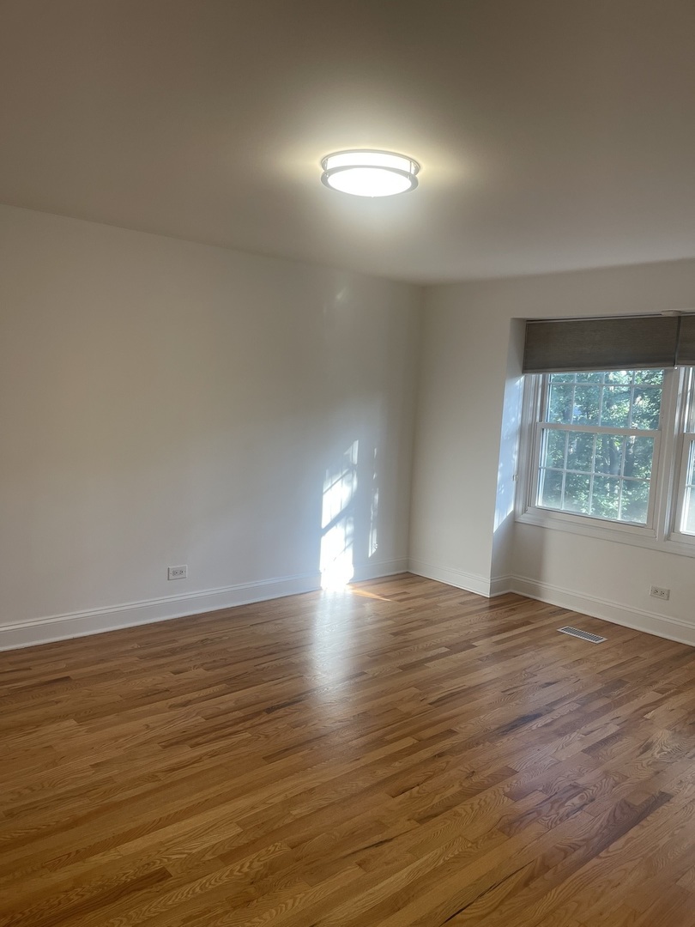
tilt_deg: -6.1
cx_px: 348
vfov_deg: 69.4
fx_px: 669
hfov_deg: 54.9
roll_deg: -2.6
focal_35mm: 25
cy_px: 464
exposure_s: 1/120
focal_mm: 5.1
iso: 100
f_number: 1.6
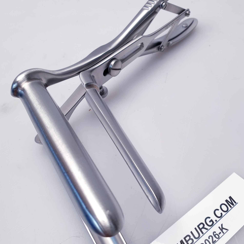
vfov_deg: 52.5
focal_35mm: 31
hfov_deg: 52.5
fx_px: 247
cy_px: 126
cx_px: 123
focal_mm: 4.3
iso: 64
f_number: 2.4
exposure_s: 1/50
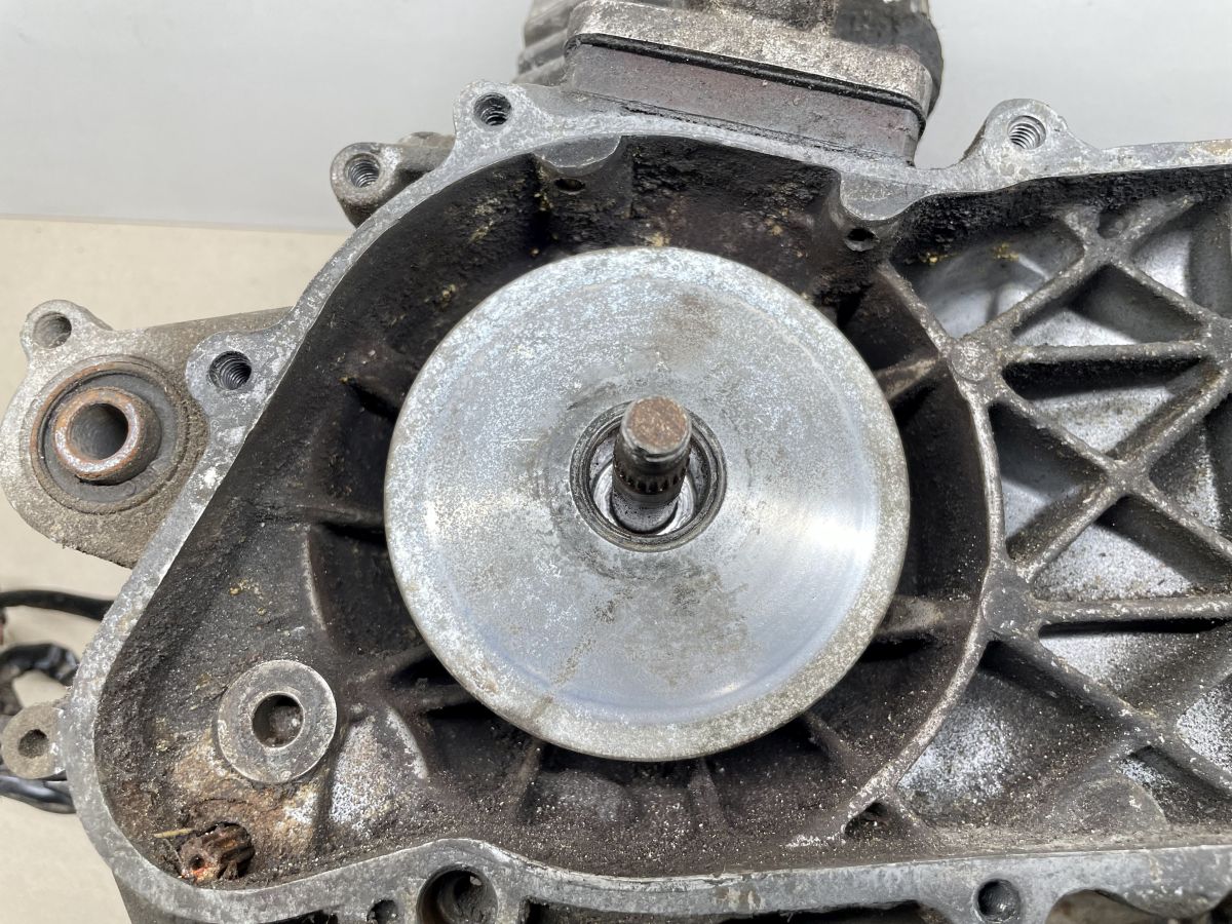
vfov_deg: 53.1
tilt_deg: -77.5
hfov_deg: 67.3
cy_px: 462
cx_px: 616
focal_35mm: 26
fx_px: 925
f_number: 1.6
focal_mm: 4.2
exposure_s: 1/100
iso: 100
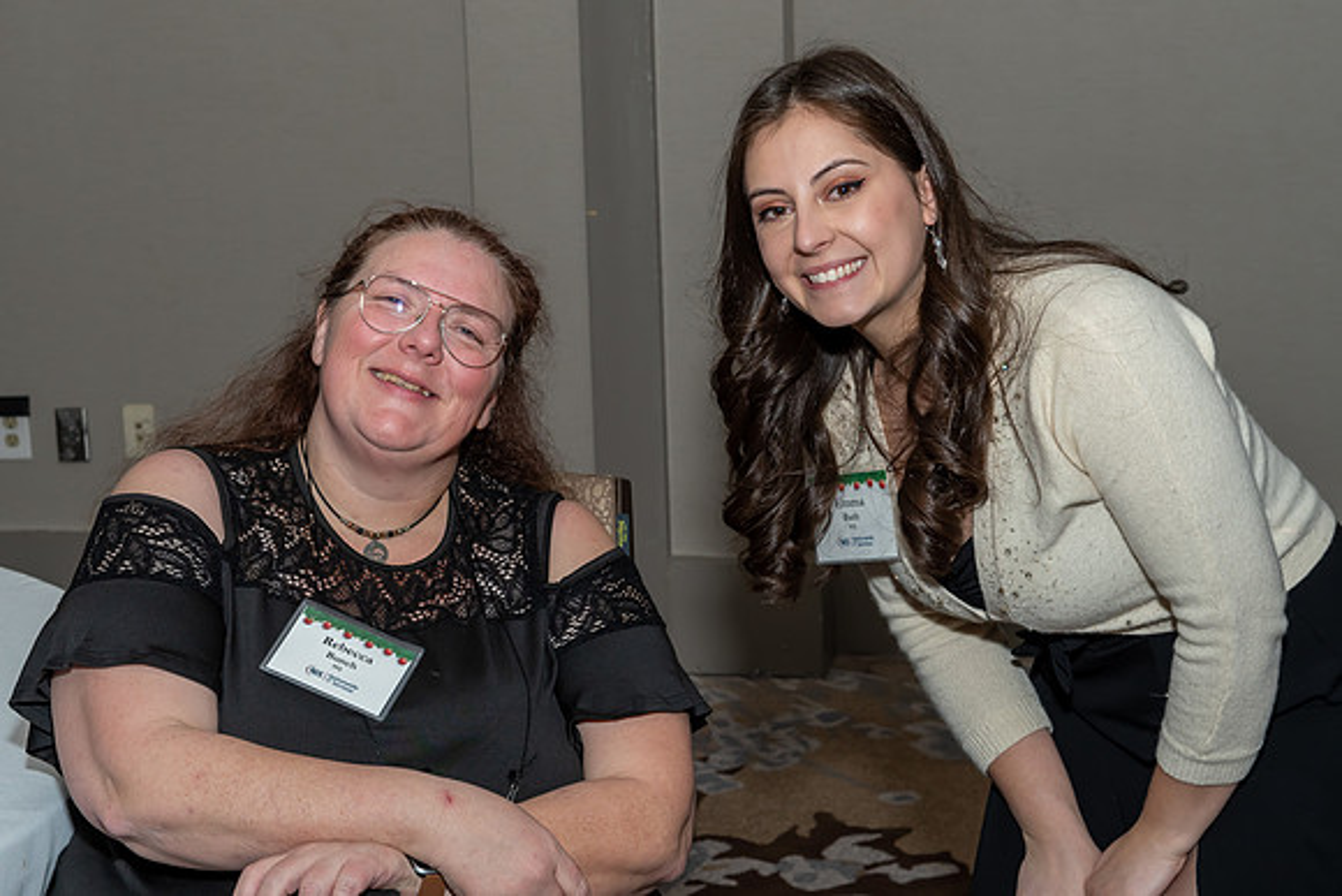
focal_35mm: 67
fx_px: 2511
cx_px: 556
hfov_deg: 29.9
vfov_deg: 20.2
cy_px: 378
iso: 400
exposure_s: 1/250
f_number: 6.3
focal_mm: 38
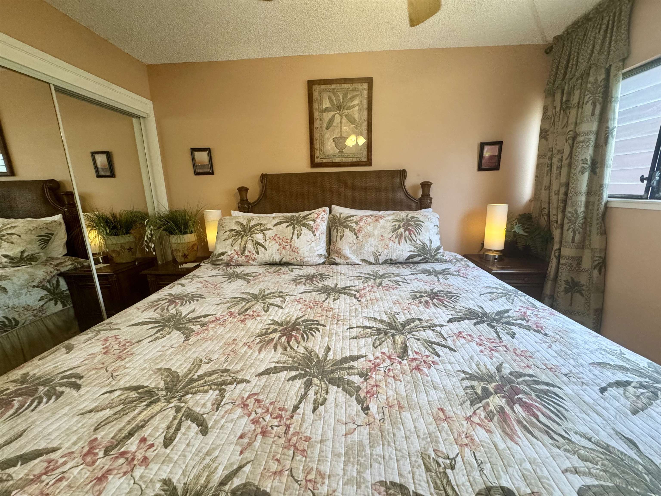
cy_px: 248
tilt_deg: -13.4
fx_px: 267
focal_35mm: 14
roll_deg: +1.2
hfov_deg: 102.1
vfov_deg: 85.7
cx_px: 330
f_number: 2.2
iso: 320
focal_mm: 2.22
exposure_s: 1/120
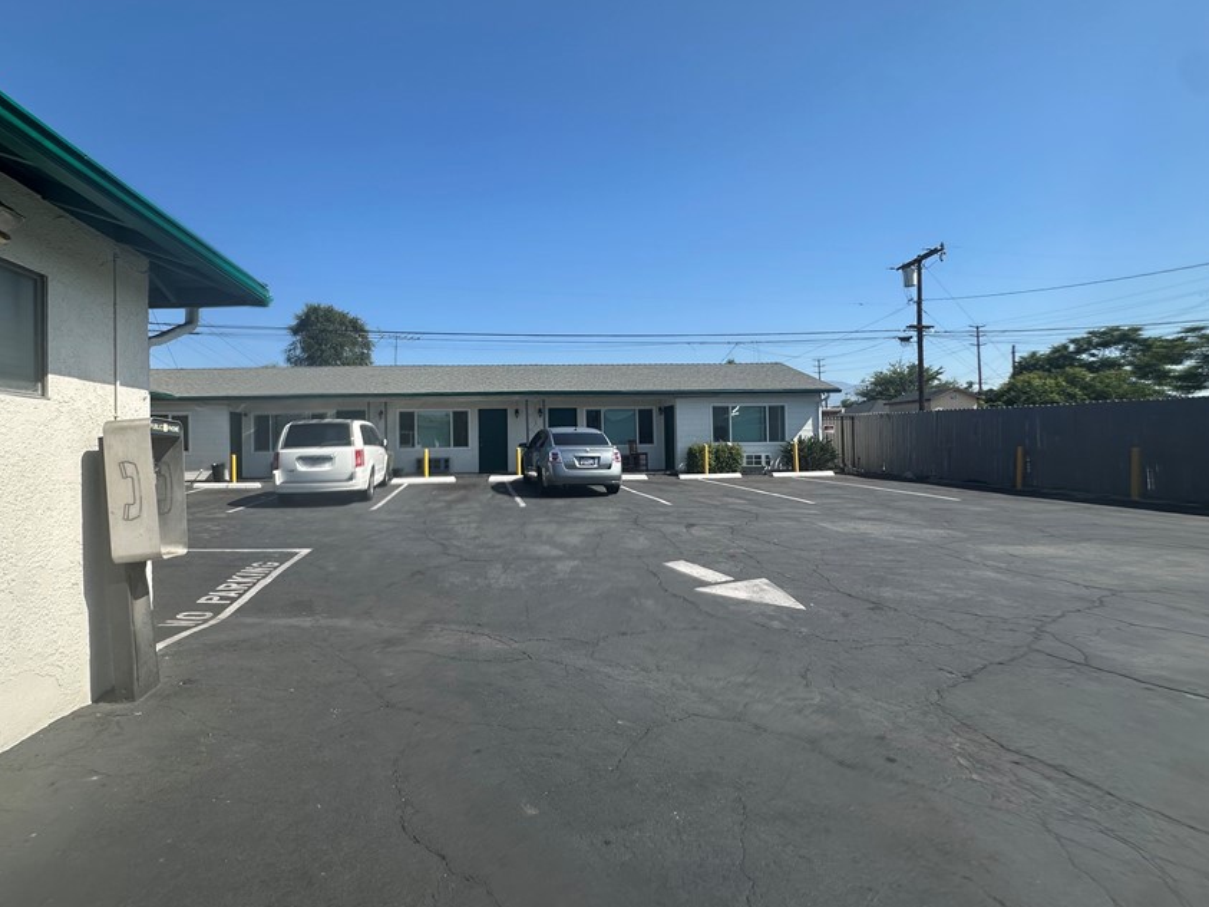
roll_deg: +0.1
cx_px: 493
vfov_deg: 74.7
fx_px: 594
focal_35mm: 17
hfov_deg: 90.1
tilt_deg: +1.3
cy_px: 435
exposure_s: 1/1511
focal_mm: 2.22
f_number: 2.2
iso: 50
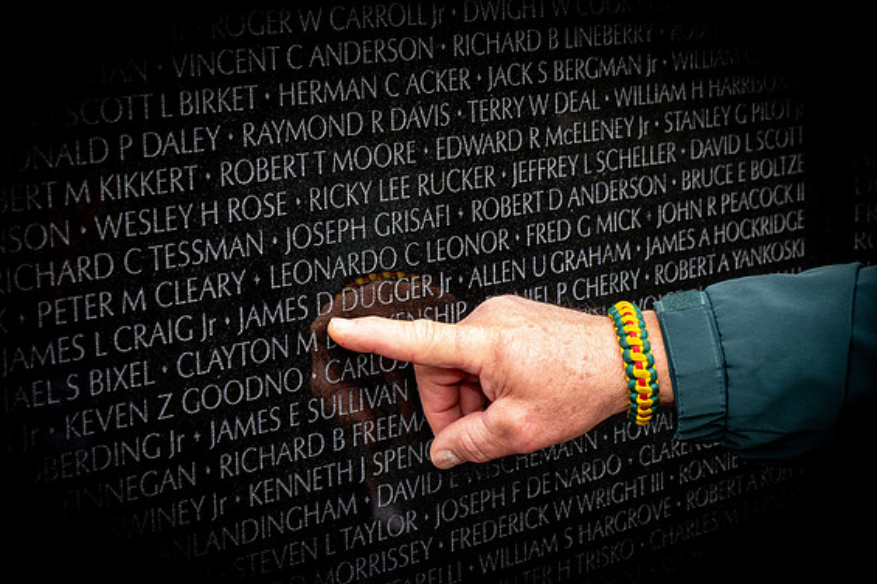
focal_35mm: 78
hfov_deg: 26.0
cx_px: 444
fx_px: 1899
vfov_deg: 17.5
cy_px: 298
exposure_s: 1/640
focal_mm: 76
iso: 2800
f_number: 8
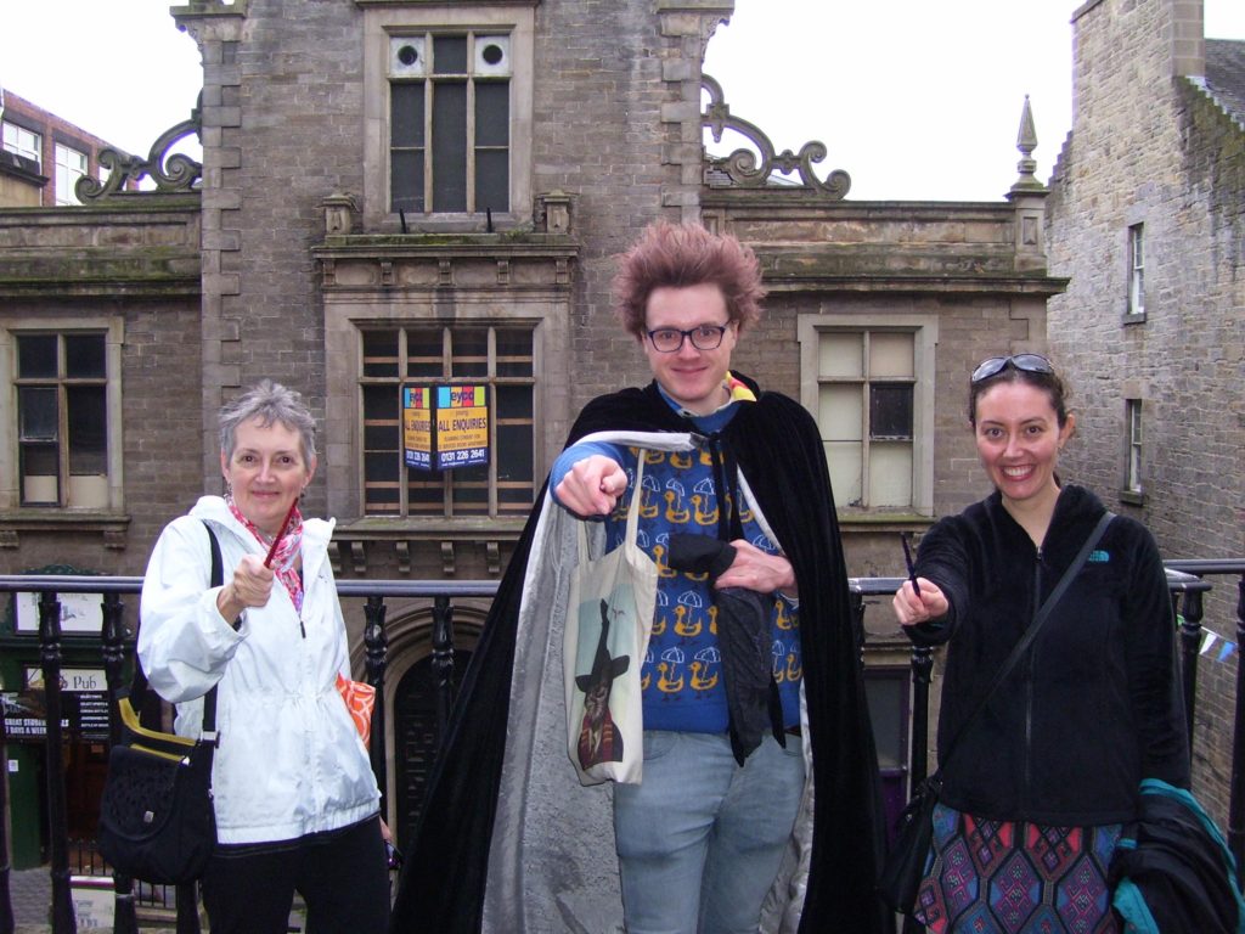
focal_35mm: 37
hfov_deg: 50.1
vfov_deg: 38.7
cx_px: 622
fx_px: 1331
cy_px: 467
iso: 125
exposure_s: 1/60
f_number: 2.7
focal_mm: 6
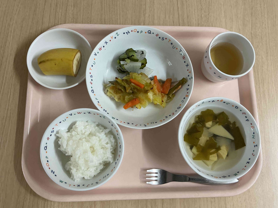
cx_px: 139
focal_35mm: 29
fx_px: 233
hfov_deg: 61.7
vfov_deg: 48.2
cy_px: 104
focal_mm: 3
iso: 64
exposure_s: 1/60
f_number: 1.8
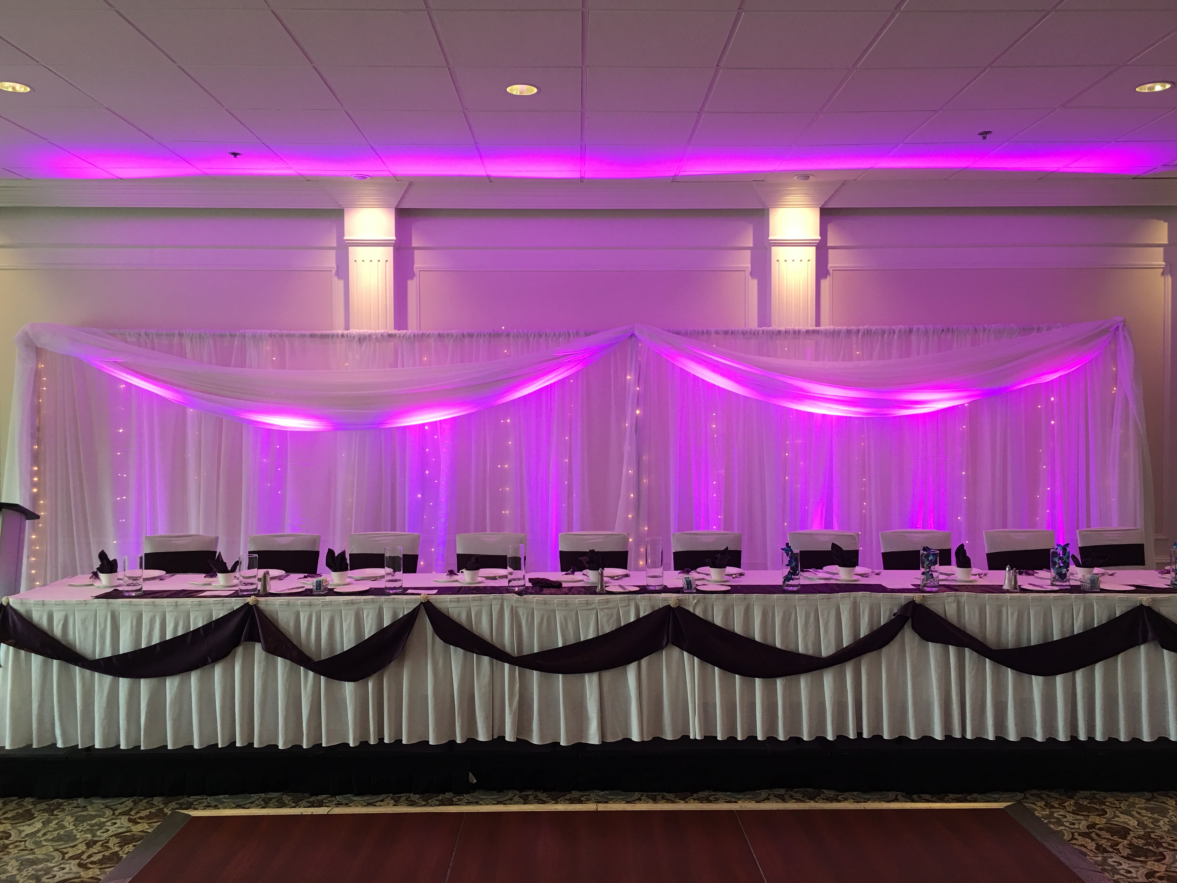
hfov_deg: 61.7
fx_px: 986
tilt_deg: -0.6
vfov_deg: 48.2
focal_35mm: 29
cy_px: 442
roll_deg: -0.6
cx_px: 588
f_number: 2.2
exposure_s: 1/30
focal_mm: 4.15
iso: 32
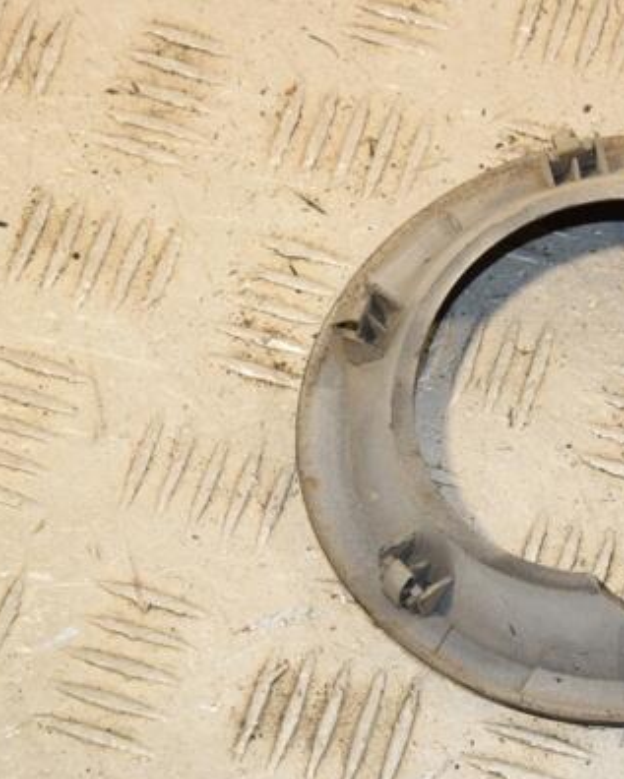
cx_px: 581
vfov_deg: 17.3
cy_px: 391
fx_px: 2561
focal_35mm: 111
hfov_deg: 13.7
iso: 800
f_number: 9
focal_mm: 52
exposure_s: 1/200
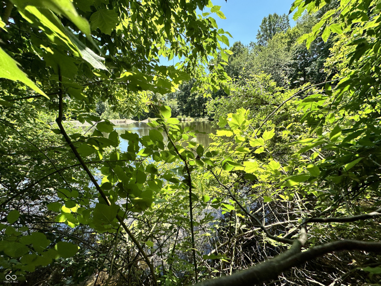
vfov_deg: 85.7
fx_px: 154
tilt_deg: -8.9
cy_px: 143
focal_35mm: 14
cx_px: 190
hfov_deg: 102.1
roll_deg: -0.1
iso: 40
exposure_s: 1/535
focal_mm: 2.22
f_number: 2.2
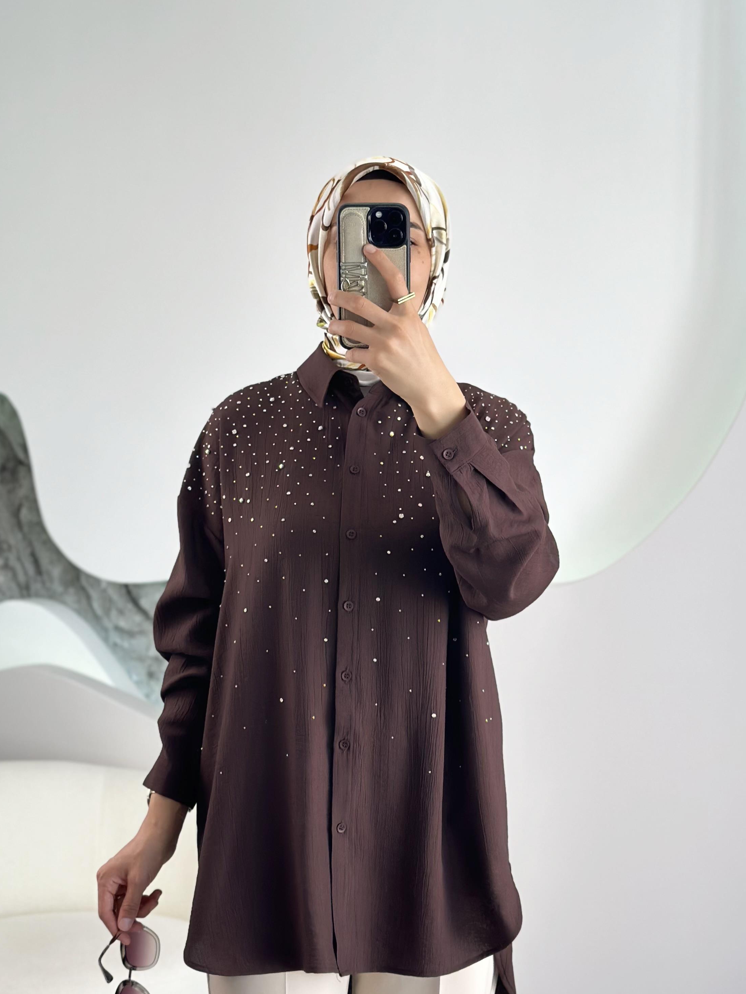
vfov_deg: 29.4
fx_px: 1896
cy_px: 444
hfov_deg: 22.3
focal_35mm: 66
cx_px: 347
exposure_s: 1/252
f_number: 1.78
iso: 80
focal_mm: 6.86
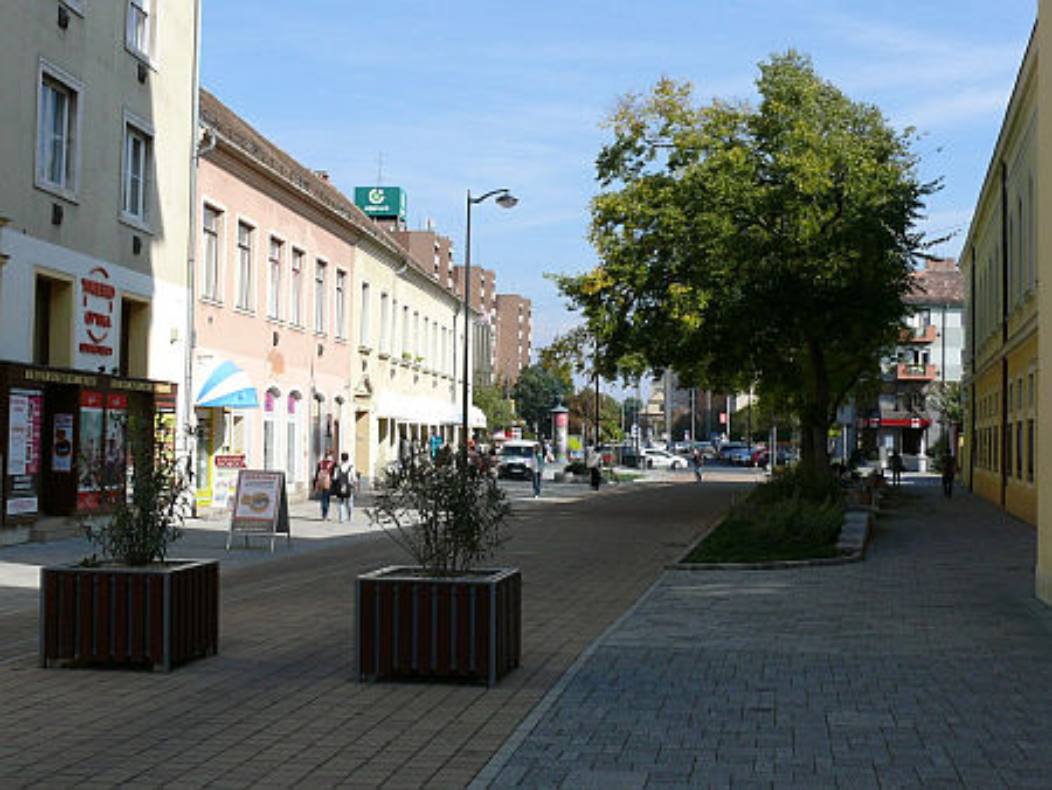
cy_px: 395
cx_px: 526
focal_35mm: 47
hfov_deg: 40.4
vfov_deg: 30.9
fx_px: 1429
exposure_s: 1/400
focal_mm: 8.8
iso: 100
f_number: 6.3
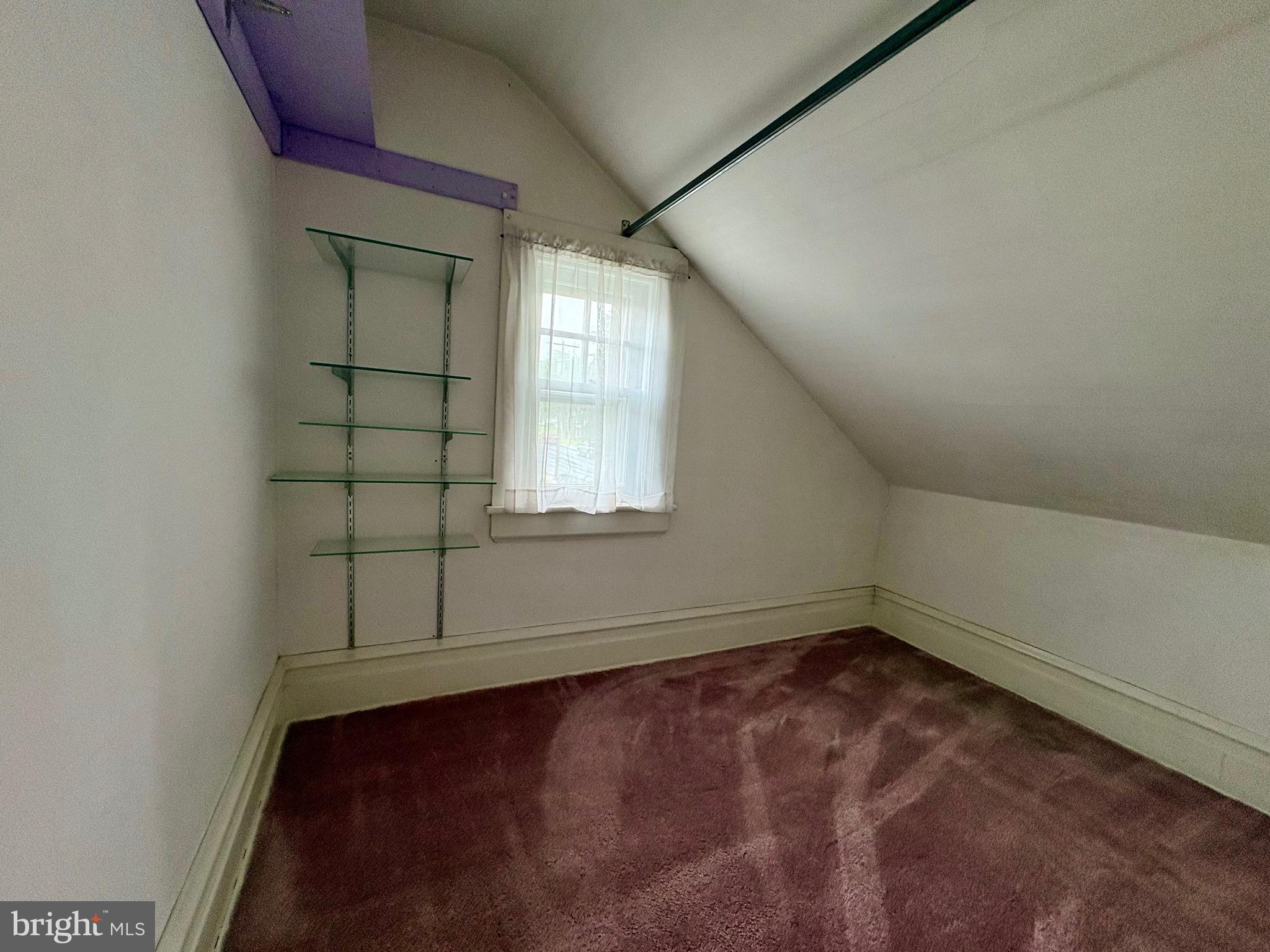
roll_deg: -3.9
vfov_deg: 85.7
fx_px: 514
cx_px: 635
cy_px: 476
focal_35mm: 14
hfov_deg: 102.1
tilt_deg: -6.1
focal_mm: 2.22
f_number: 2.2
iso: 250
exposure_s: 1/78
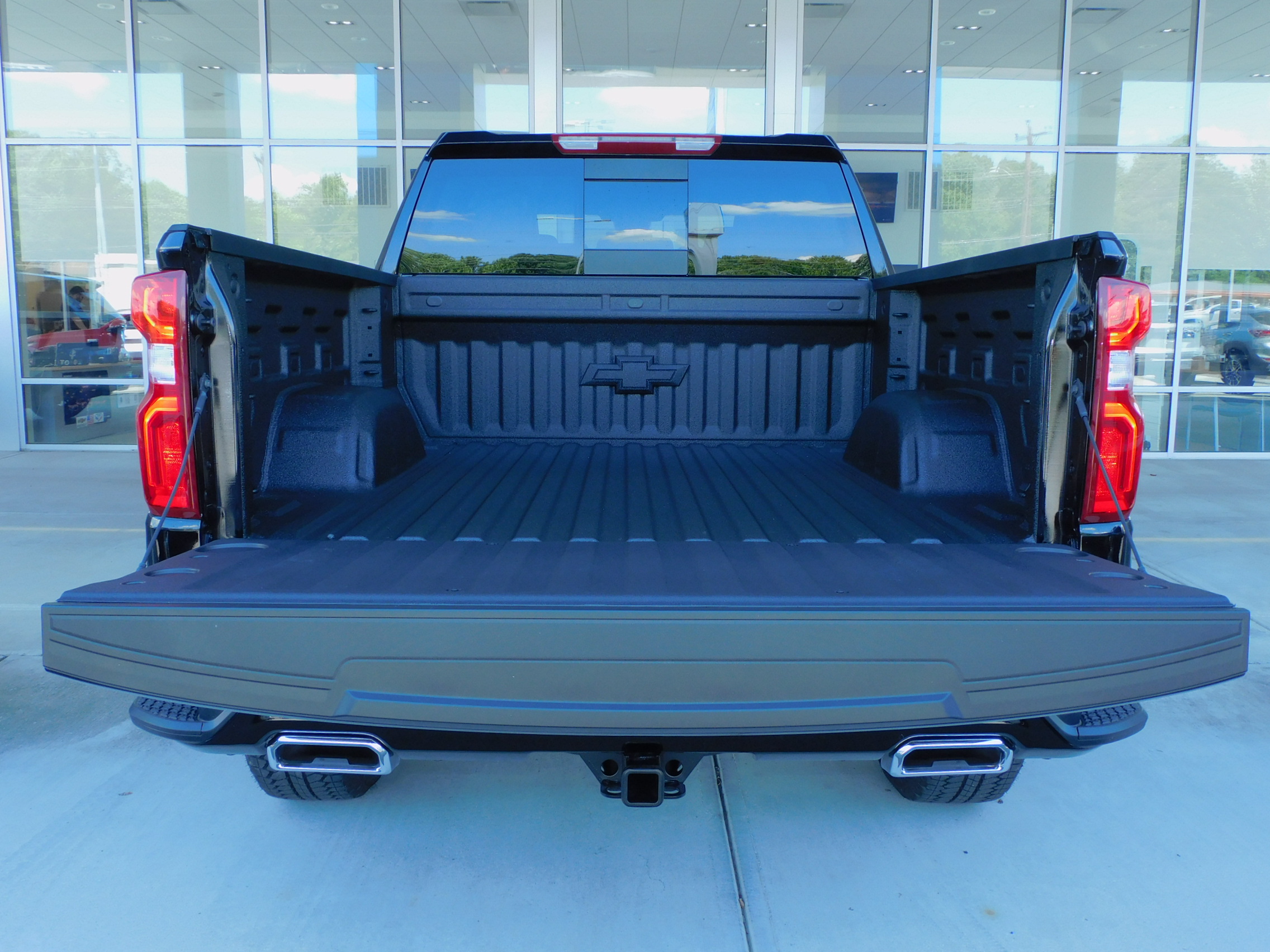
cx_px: 635
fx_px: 1101
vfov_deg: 46.8
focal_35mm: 30
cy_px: 476
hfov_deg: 60.0
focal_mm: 5.4
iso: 125
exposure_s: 1/100
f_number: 3.5
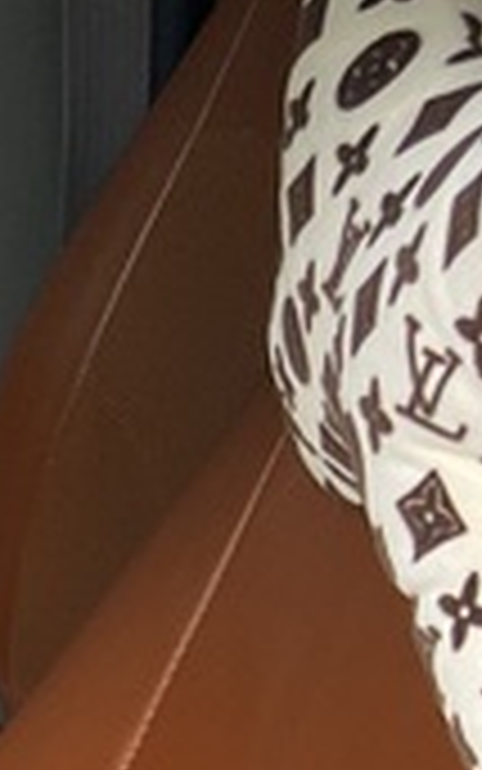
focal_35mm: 129
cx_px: -1054
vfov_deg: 14.9
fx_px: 2709
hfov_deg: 8.3
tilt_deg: -33.4
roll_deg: +20.0
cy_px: 1202
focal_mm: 4.25
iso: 125
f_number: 1.8
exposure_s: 1/121
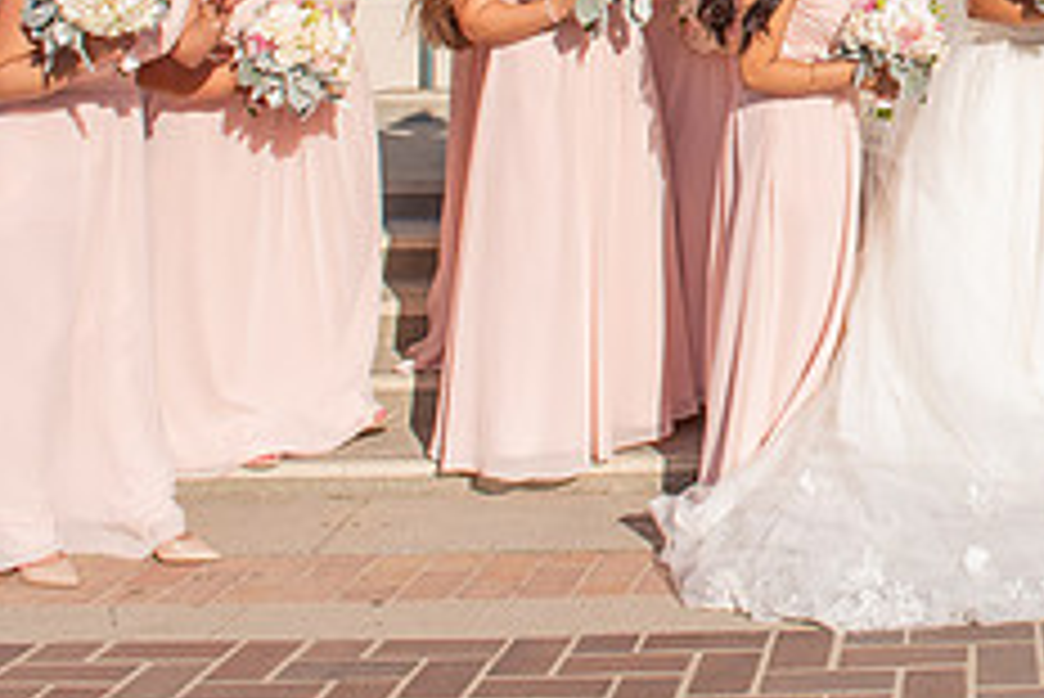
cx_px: 1155
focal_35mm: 66
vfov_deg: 19.4
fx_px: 1915
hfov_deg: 27.8
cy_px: -142
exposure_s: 1/200
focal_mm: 24
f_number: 10
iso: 100
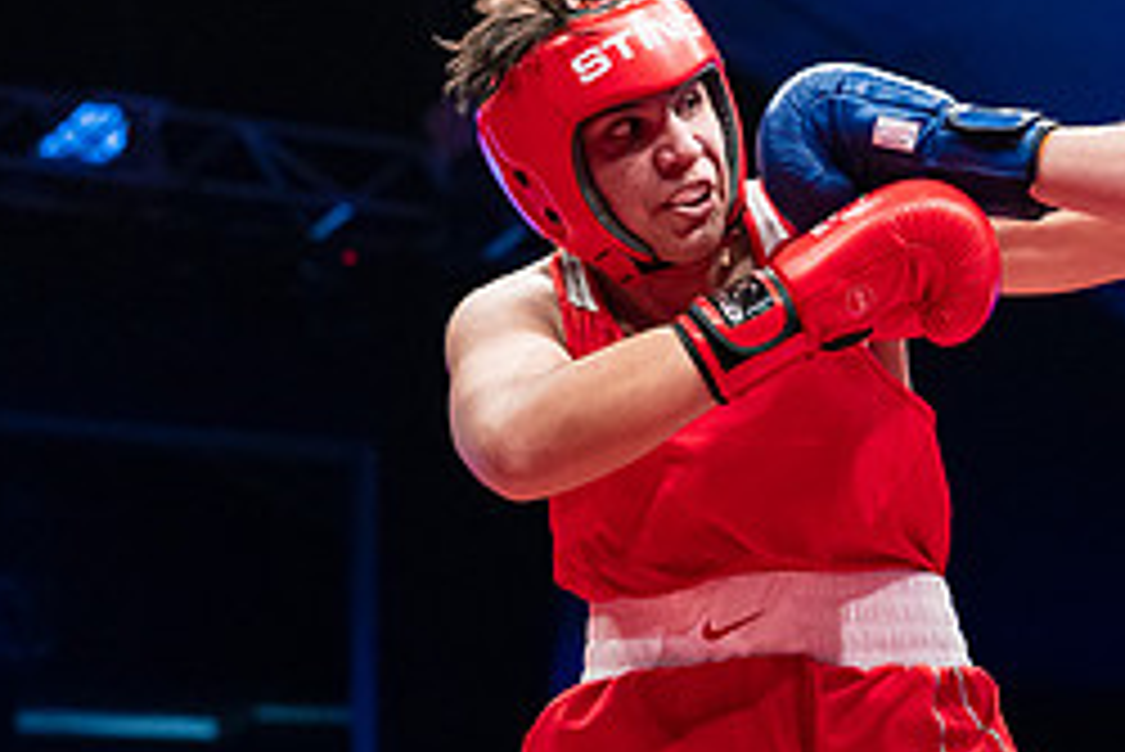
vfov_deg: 11.8
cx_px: 1206
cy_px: 381
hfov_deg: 17.1
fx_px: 3627
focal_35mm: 116
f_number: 2.8
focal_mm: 50
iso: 4000
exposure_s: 1/1000
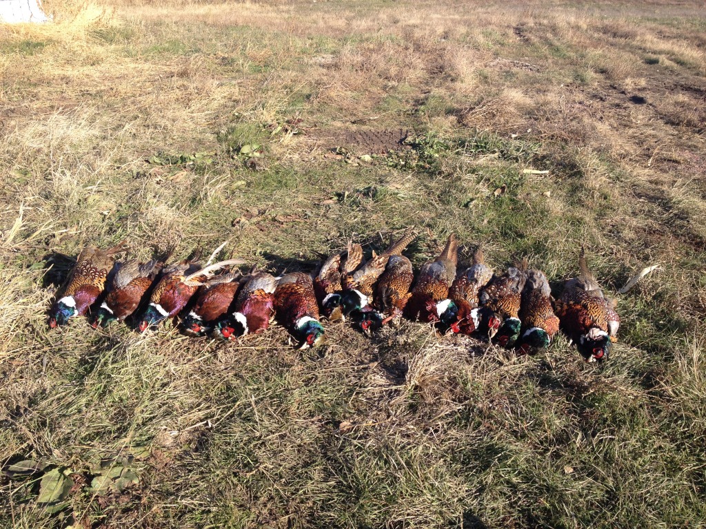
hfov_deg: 52.6
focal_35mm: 35
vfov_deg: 40.7
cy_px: 264
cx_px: 353
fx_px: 714
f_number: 2.4
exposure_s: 1/876
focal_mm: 4.28
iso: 50
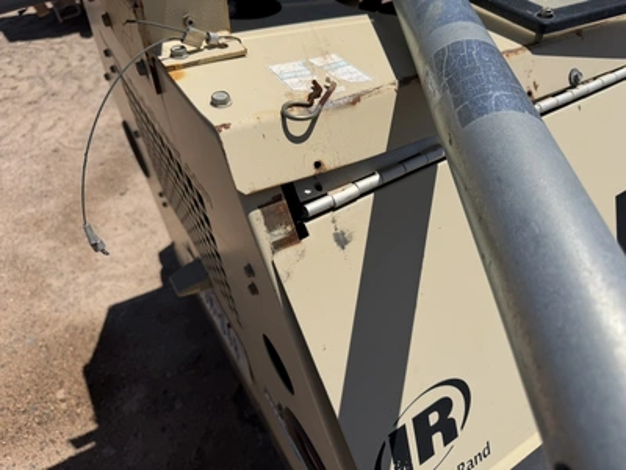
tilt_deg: -42.7
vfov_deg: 56.8
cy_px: 235
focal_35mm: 24
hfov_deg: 71.6
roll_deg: +0.8
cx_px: 313
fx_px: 434
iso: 80
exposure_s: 1/10309
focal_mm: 6.76
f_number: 1.78
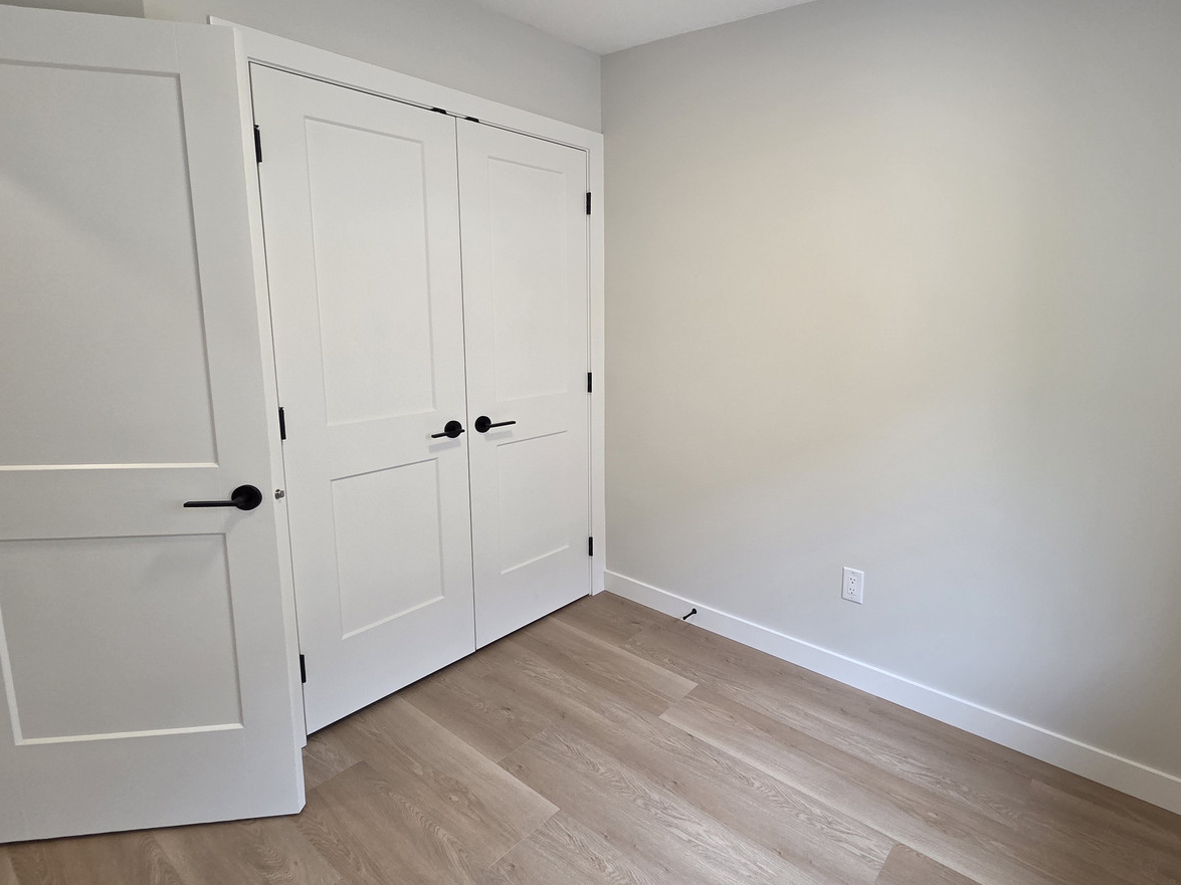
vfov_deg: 74.5
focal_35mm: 17
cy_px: 400
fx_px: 580
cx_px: 730
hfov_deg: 89.4
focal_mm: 2.2
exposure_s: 1/120
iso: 160
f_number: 2.2
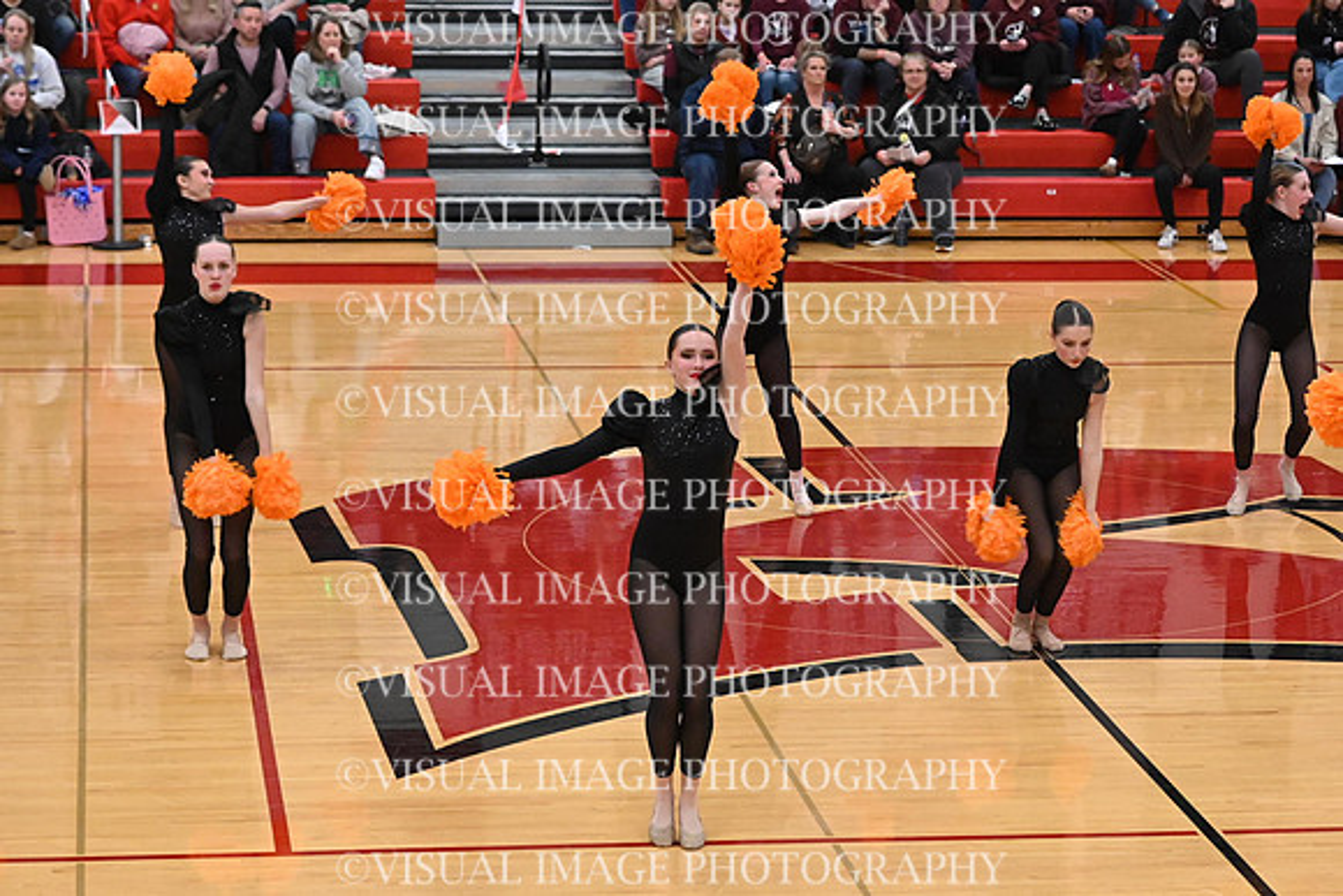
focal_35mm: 105
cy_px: 448
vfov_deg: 13.0
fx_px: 3918
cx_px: 672
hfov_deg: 19.5
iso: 8000
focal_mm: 70
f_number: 4
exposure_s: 1/400
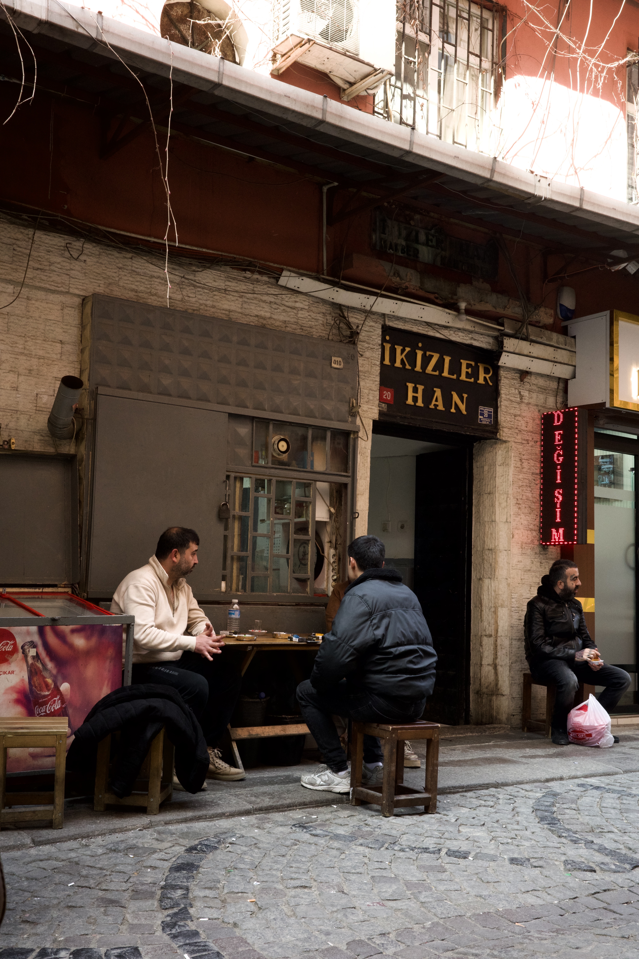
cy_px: 480
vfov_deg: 48.5
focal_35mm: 40
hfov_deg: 33.4
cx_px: 320
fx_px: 1065
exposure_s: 1/60
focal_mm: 26
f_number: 11
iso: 1600
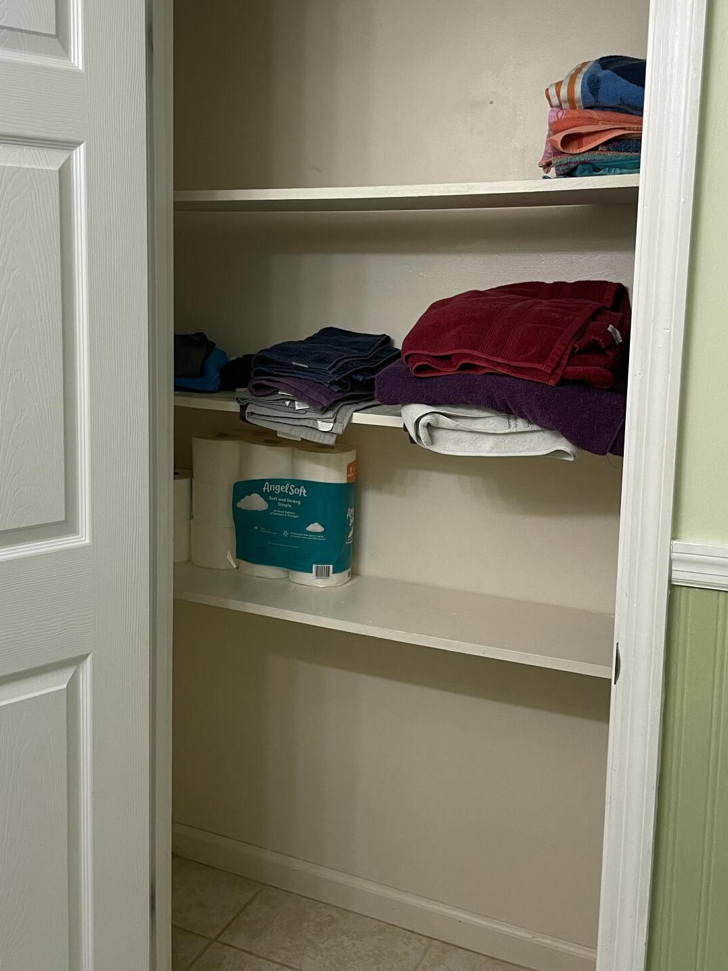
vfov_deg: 51.2
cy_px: 420
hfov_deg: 39.2
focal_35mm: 36
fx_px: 1009
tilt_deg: -8.6
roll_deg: -0.5
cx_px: 248
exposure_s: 1/60
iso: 100
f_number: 1.6
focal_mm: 4.2
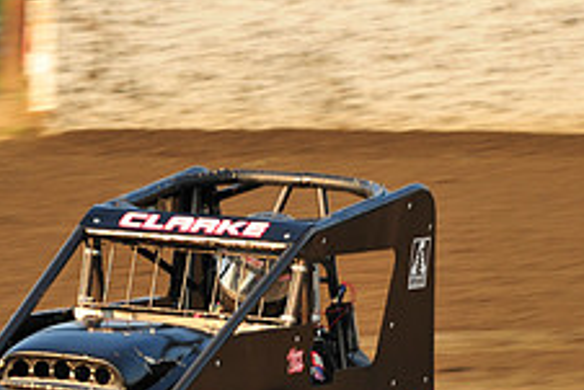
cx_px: 145
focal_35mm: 474
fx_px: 7694
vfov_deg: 2.9
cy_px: 452
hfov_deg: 4.3
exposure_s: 1/320
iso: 400
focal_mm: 185
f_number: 8
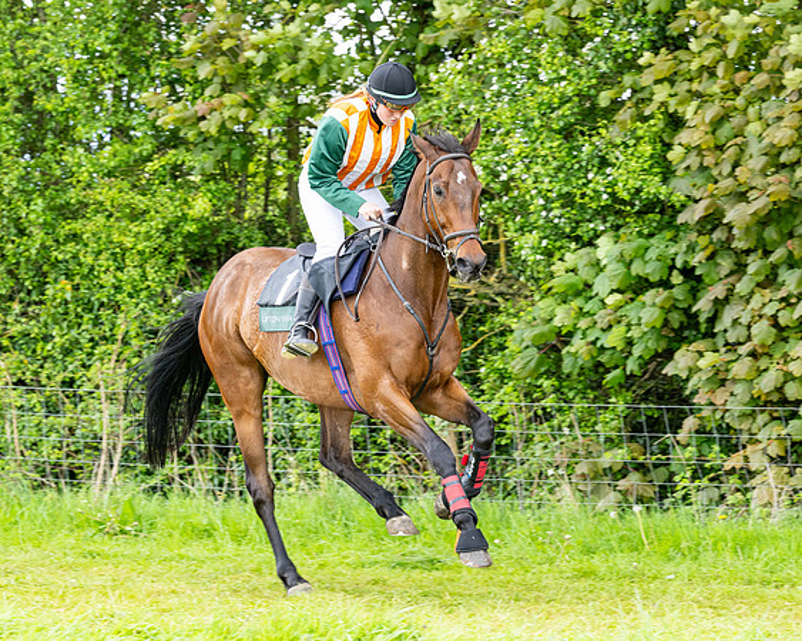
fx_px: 4600
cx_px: 397
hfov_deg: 10.0
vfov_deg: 8.0
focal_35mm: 194
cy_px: 302
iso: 400
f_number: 5
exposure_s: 1/400
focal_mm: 130
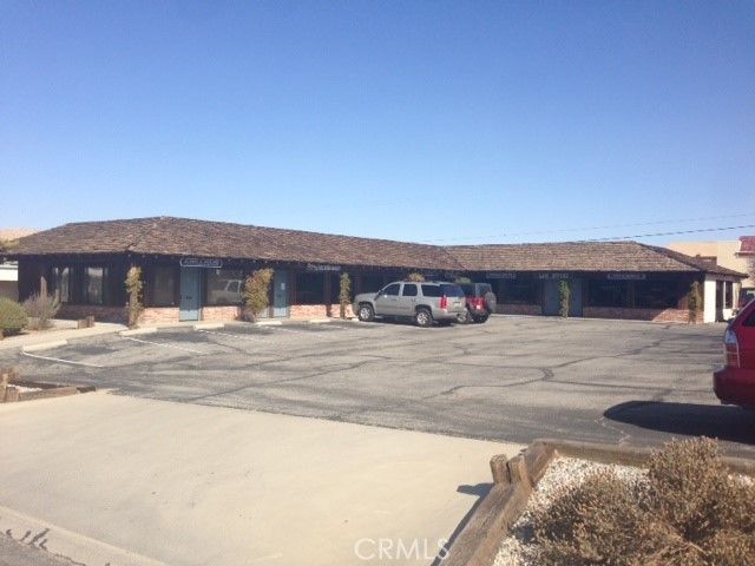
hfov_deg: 55.4
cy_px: 283
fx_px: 720
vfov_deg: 42.9
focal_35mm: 33
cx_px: 378
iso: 50
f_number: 2.4
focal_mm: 4.13
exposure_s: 1/1748
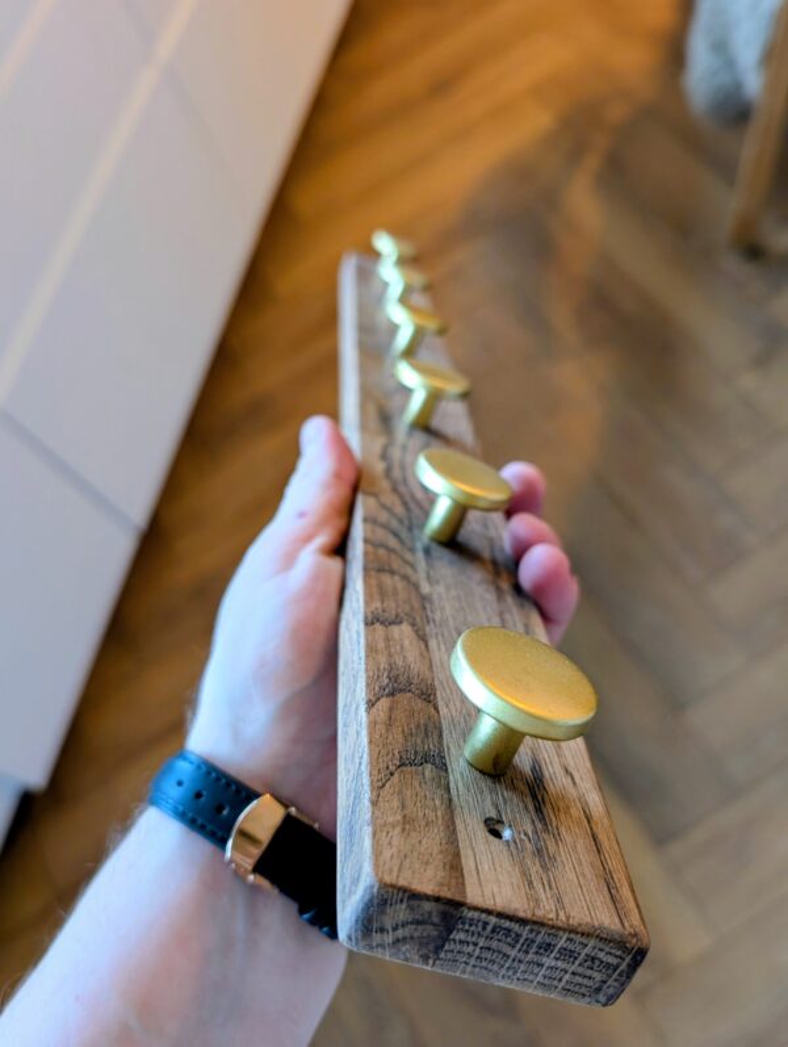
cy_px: 524
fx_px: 727
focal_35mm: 24
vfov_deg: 71.5
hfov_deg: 56.9
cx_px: 394
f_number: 1.68
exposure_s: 1/33.3
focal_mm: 6.9
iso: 234
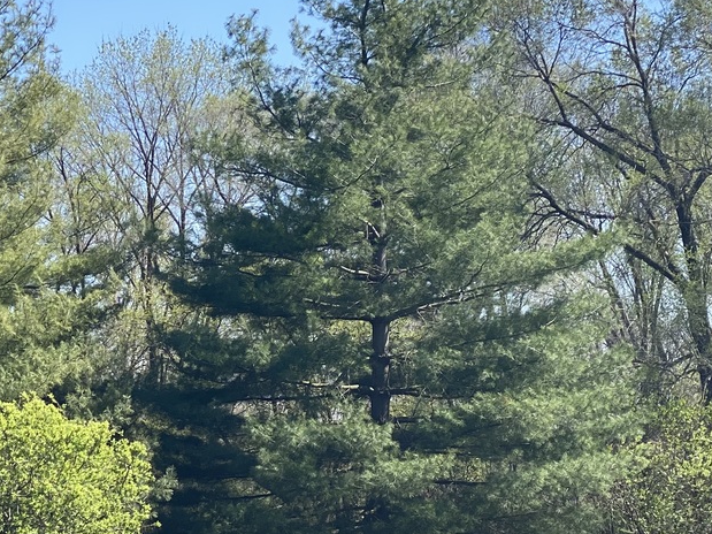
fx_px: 2488
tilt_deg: +0.8
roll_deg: -0.1
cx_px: 209
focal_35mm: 121
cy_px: 386
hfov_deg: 16.2
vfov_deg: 12.2
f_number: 2
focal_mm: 6
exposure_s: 1/841
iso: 20
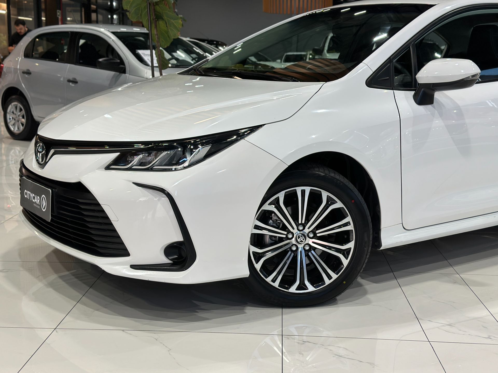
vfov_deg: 30.3
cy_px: 186
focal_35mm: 48
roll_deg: -0.9
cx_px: 249
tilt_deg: -10.7
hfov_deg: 39.7
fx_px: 691
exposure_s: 1/120
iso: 80
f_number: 1.78
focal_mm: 6.86
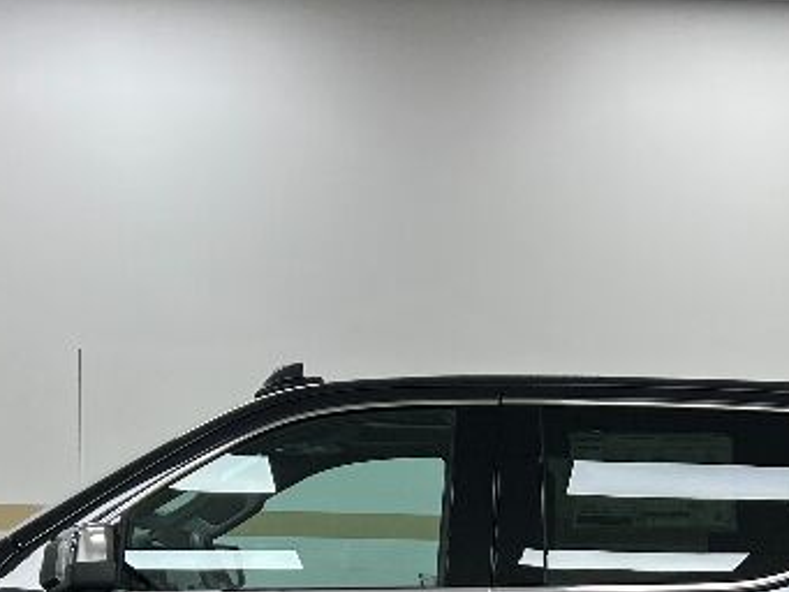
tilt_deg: -4.3
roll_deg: -0.3
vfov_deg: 18.0
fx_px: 1778
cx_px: 599
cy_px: 703
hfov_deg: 24.7
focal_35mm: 78
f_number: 1.5
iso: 64
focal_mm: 5.7
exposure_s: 1/120
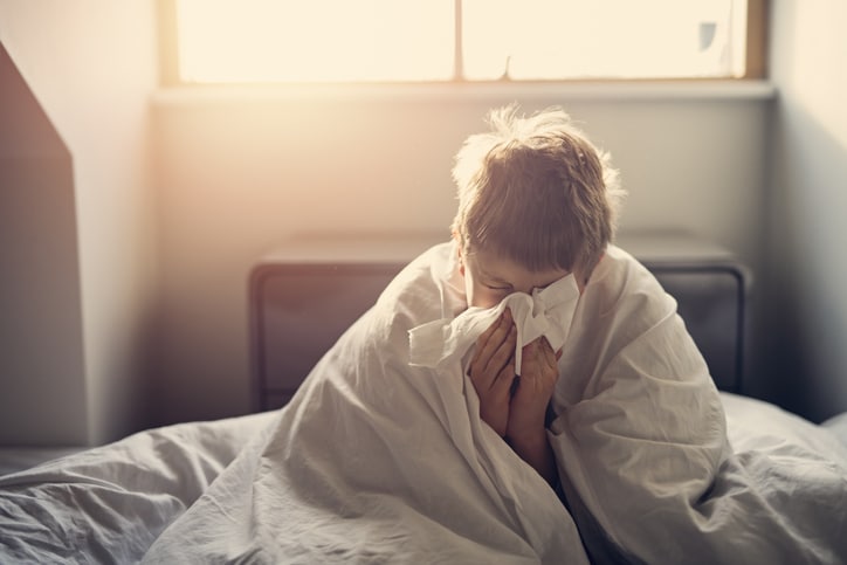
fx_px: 1177
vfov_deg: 27.0
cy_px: 282
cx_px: 424
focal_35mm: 50
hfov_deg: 39.6
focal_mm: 50
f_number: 1.8
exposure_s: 1/250
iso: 200
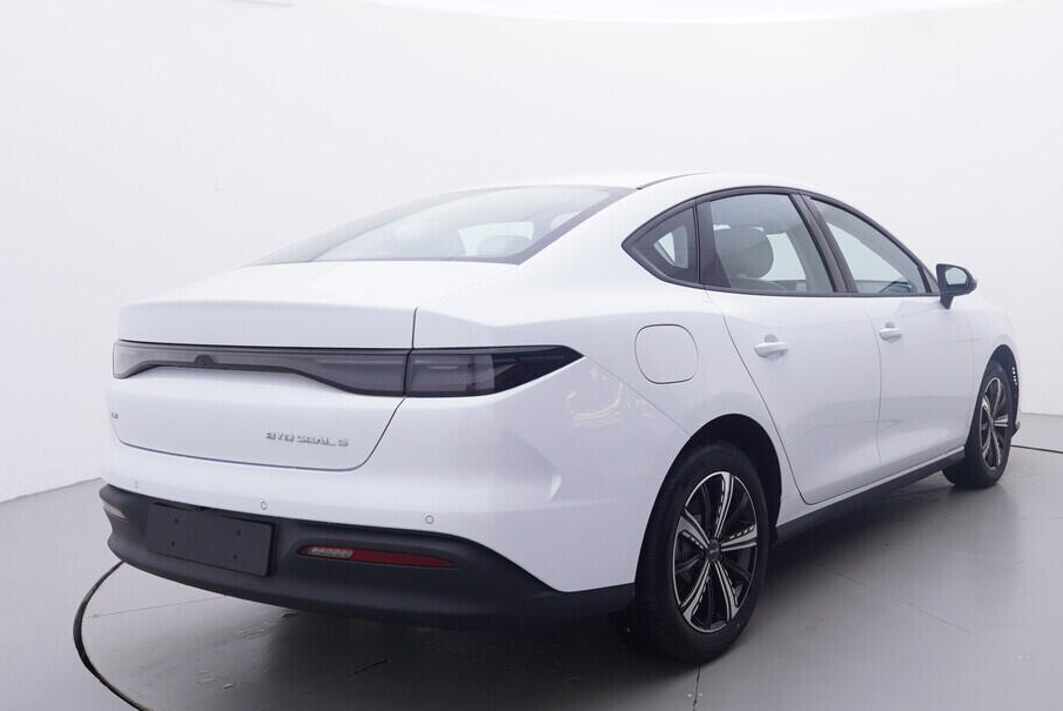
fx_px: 1058
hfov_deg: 52.2
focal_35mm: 36
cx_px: 721
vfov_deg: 37.1
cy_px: 382
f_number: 5
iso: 200
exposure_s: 1/80
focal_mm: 15
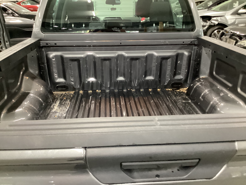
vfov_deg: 45.4
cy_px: 92
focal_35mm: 31
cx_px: 123
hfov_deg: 58.4
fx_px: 220
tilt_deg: -24.8
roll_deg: -0.2
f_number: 2.4
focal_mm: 3.3
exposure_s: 1/30
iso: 640
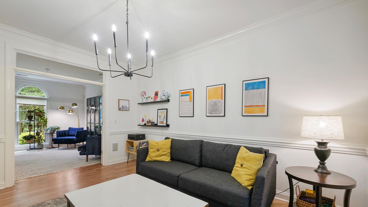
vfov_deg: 70.2
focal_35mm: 15
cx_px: 187
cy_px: 119
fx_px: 146
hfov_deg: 103.0
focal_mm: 14
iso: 100
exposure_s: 1.3
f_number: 9
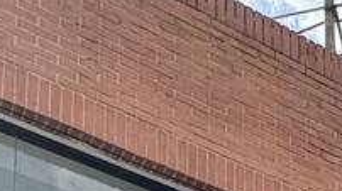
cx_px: 381
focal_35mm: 109
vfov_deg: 7.9
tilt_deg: +8.5
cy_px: 720
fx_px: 987
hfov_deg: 18.8
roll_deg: +0.8
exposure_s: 1/512
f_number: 2.2
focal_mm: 2.22
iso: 40
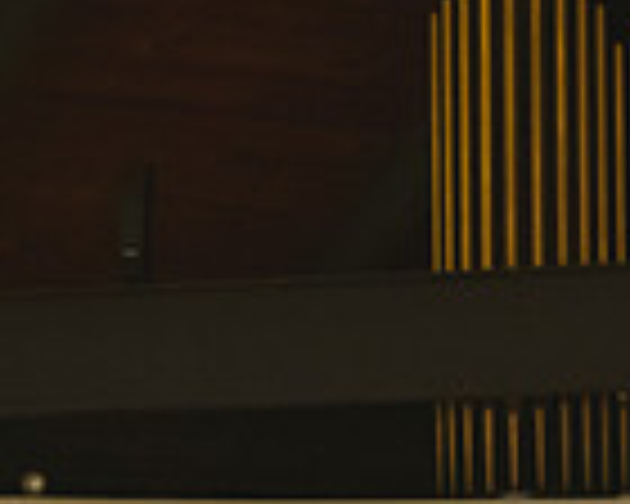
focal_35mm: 292
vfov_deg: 5.3
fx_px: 5445
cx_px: -99
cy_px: 668
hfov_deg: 6.6
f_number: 2.8
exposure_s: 1/200
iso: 3200
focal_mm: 75
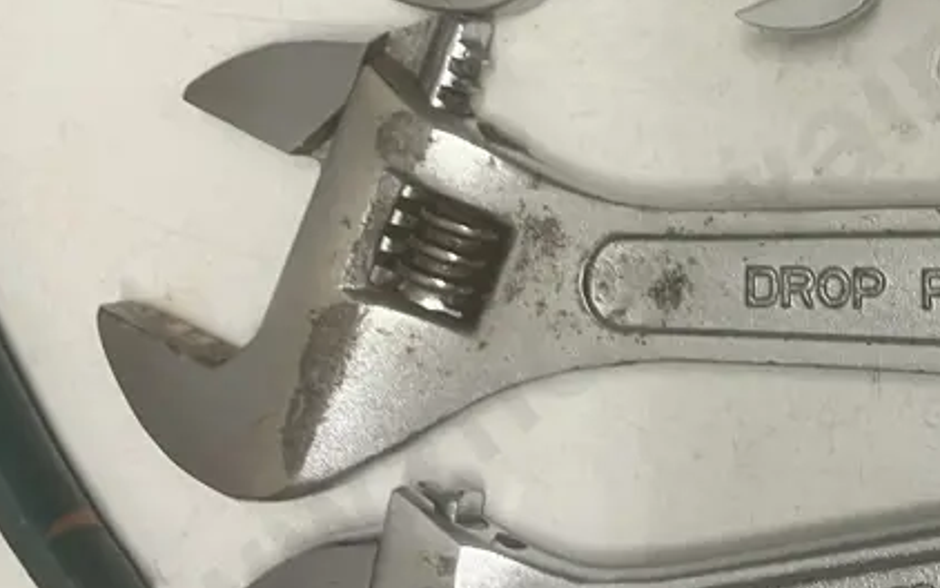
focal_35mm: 72
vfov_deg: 17.8
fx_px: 1845
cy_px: 33
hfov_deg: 26.7
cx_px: 989
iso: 64
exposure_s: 1/50
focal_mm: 3.99
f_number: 1.8
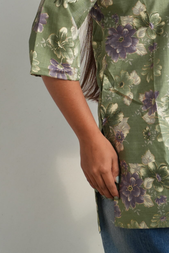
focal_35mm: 249
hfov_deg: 5.5
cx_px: 150
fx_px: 1753
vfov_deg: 8.2
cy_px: -6
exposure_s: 1/1000
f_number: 4
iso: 500
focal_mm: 80
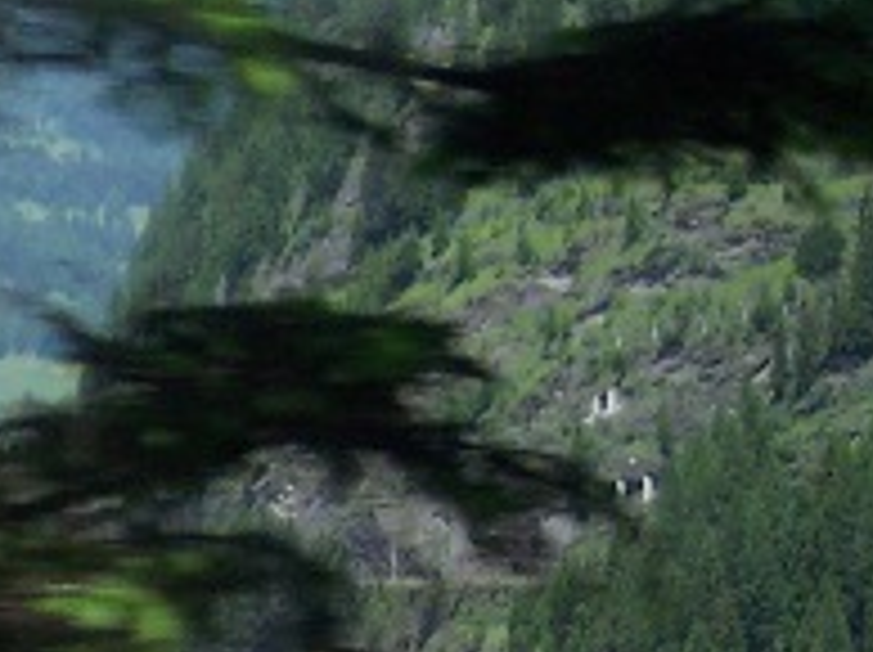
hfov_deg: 11.5
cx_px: -770
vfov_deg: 9.4
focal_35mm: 157
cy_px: 526
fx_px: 3955
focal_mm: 8
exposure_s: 1/500
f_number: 2.8
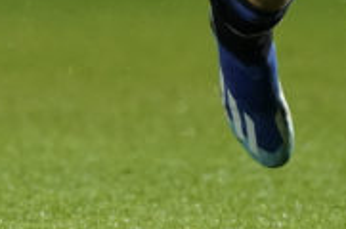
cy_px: -335
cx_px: -176
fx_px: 24973
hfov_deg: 0.8
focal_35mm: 2603
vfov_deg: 0.5
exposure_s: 1/800
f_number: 6.3
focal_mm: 459
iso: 4000
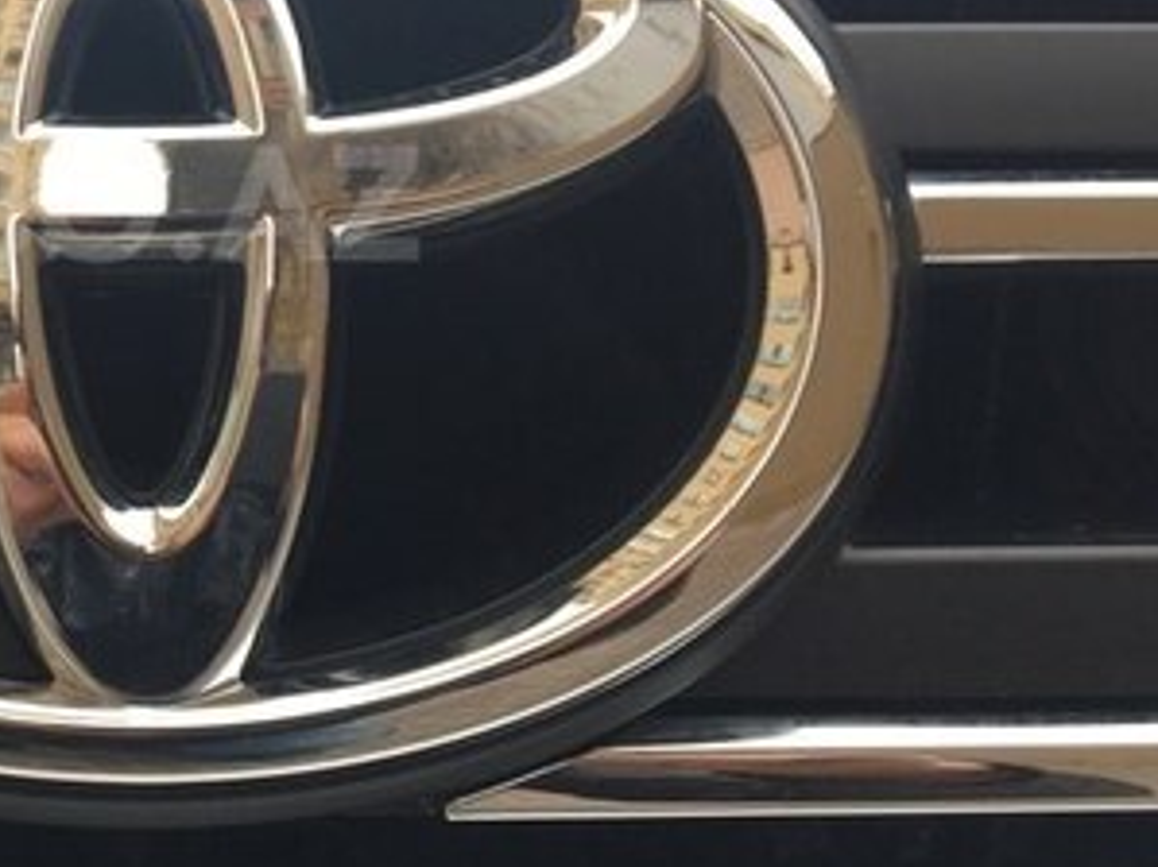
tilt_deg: +5.6
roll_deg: -0.2
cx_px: 23
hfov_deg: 28.6
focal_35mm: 64
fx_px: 2140
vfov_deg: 22.7
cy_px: 203
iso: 32
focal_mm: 4.15
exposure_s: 1/50
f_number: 2.2
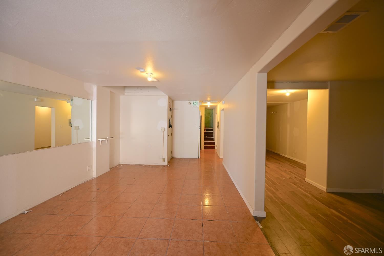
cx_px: 192
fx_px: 149
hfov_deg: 104.3
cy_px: 128
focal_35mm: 14
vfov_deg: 81.2
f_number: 2.8
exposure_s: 1/20
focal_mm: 14
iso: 160
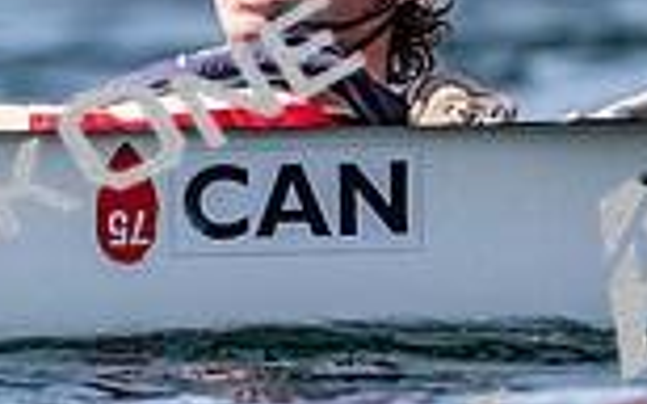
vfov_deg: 0.9
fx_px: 27011
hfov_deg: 1.4
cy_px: -19
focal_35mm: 1533
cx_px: 239
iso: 220
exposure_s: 1/2500
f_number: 4.5
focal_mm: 400
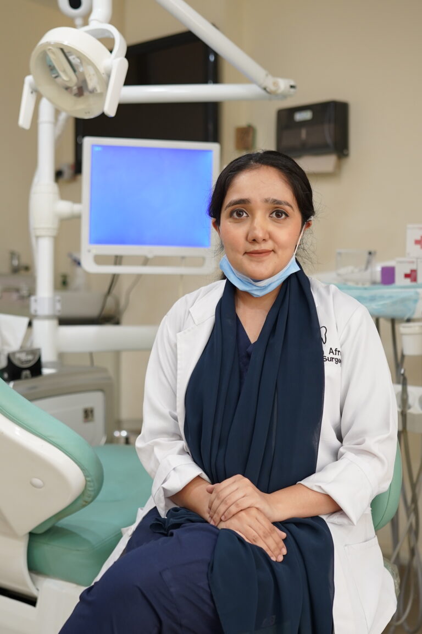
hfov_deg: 26.0
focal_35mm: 52
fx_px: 914
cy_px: 317
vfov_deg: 38.2
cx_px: 211
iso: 640
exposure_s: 1/200
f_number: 2
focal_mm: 35
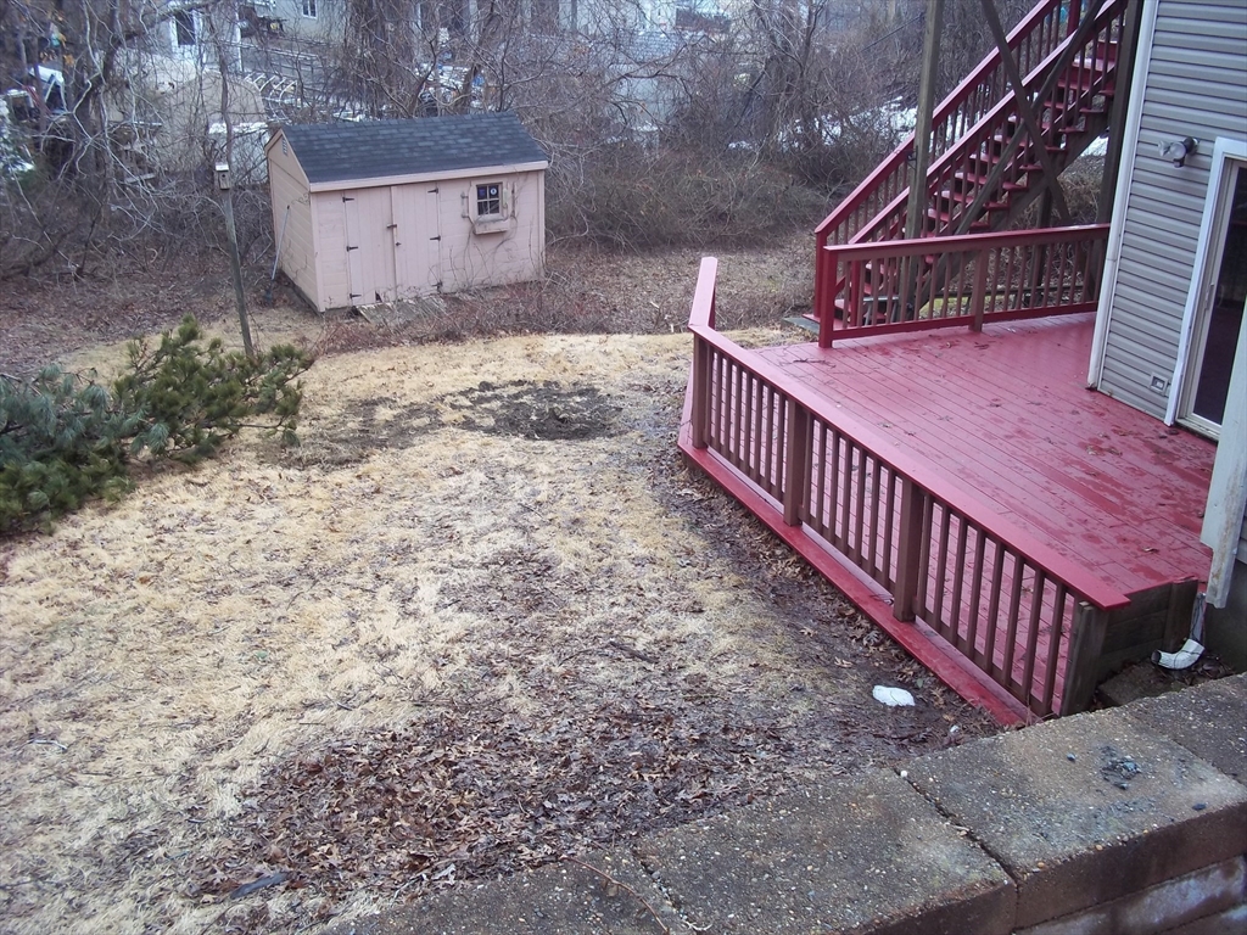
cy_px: 468
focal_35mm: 36
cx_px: 624
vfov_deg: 39.7
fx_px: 1297
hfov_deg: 51.4
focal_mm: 6.5
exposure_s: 1/160
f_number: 3.1
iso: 80
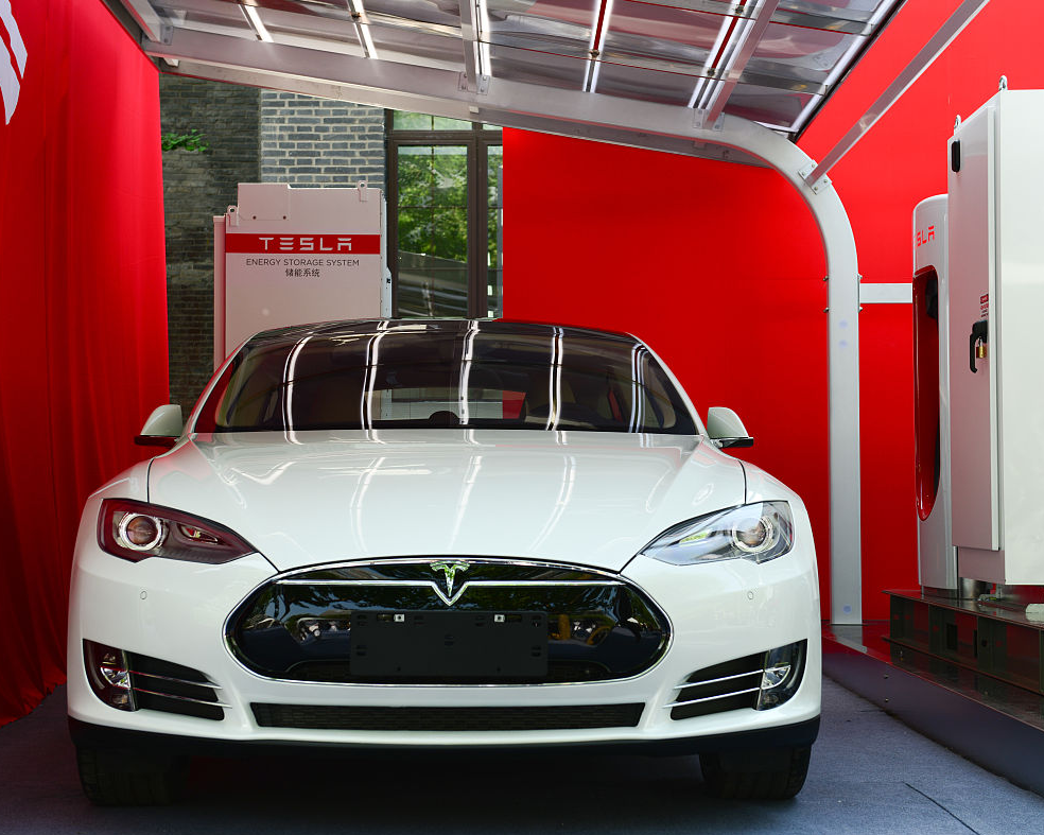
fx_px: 1946
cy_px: 416
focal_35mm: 63
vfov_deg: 24.2
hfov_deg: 30.0
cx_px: 529
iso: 100
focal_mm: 55
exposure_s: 1/160
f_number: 5.6
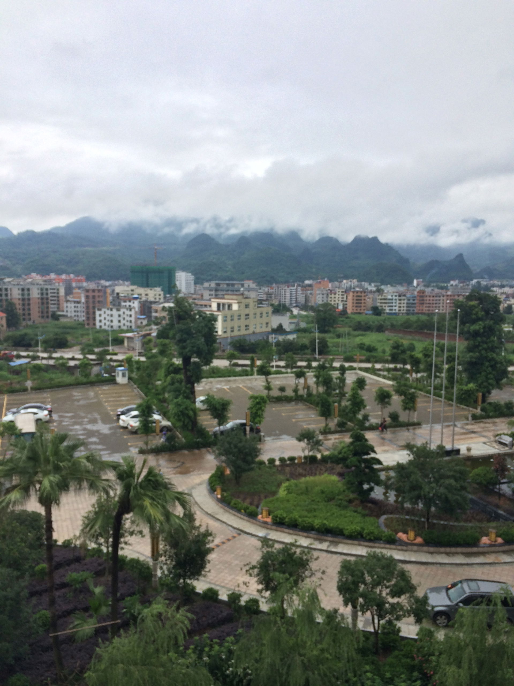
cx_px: 257
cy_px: 343
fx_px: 594
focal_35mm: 30
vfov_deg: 60.0
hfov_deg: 46.8
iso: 32
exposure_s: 1/662
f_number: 2.2
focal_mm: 4.12
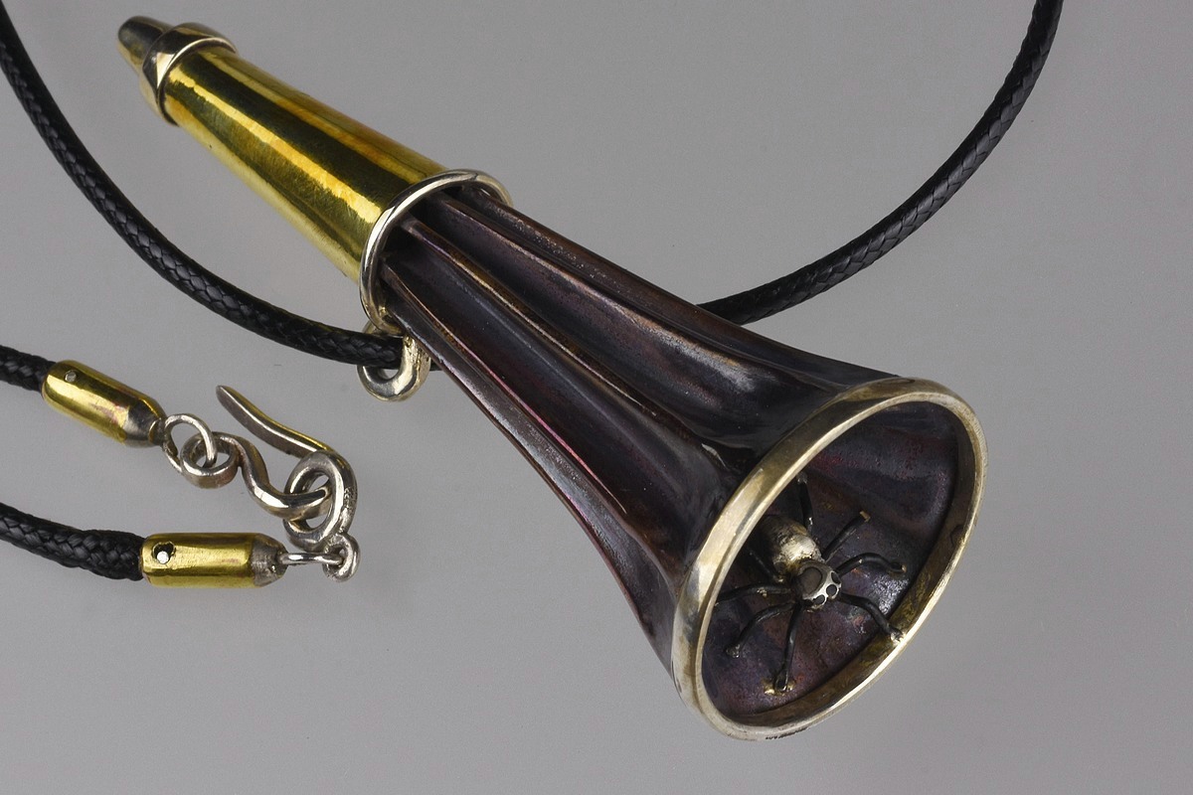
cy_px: 398
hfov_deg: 22.6
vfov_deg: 15.2
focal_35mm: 90
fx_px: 2982
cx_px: 596
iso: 125
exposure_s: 1/20
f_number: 22
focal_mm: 60
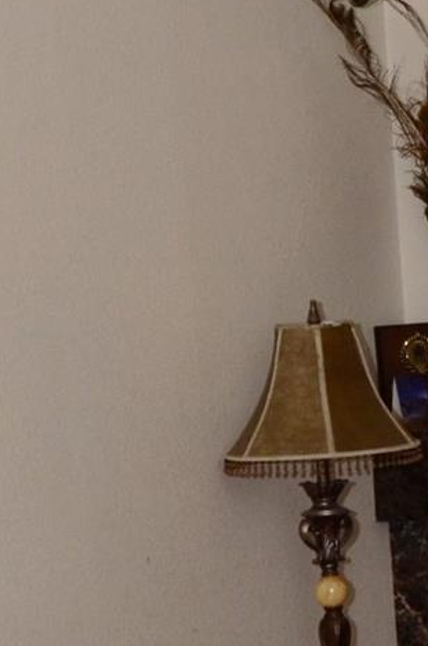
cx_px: 838
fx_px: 3117
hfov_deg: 7.6
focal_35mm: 174
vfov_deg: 11.8
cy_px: 202
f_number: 6.3
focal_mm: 24
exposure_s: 1/160
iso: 400
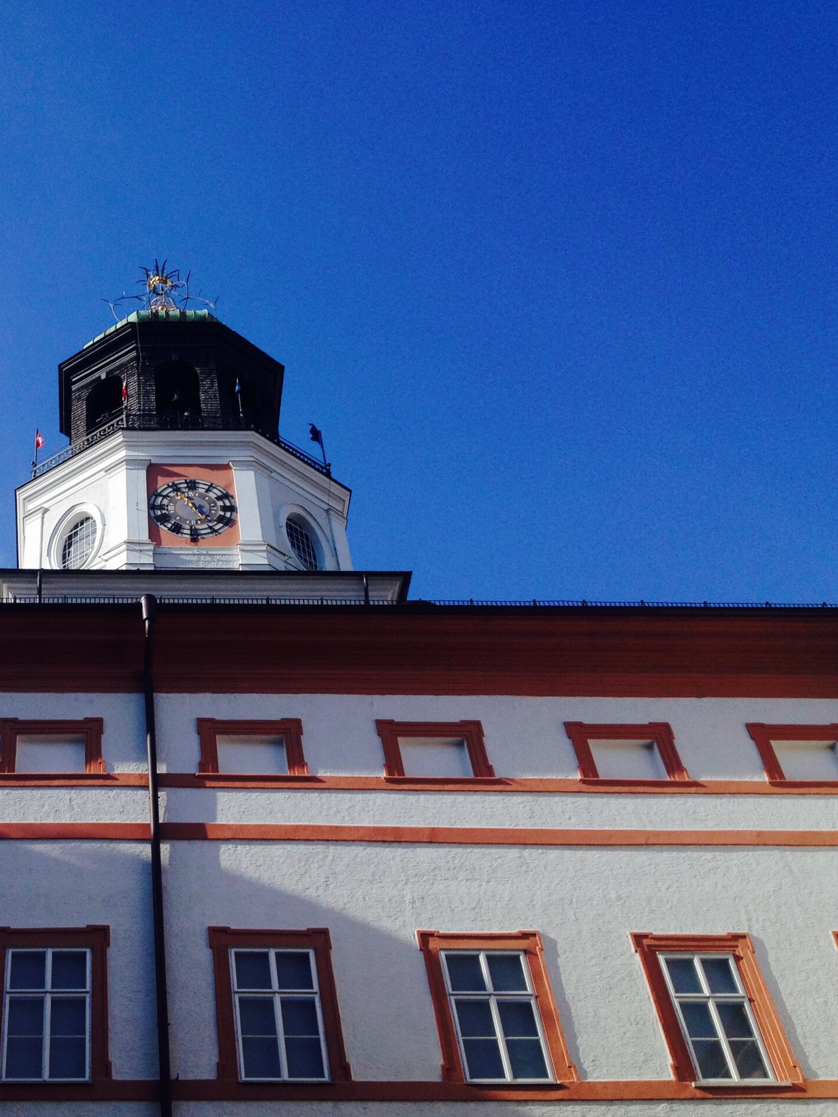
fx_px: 1517
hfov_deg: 29.8
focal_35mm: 47
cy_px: 556
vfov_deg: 40.4
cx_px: 119
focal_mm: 4.28
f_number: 2.4
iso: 50
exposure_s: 1/1381
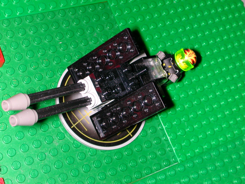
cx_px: 122
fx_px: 453
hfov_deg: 30.3
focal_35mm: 64
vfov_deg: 22.9
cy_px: 92
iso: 100
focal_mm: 9.7
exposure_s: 1/59.9
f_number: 5.9
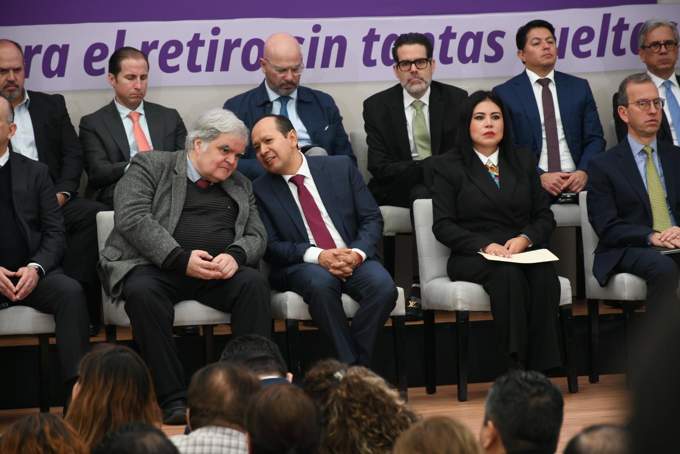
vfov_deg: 6.5
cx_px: 340
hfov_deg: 9.8
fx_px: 3966
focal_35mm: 210
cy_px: 227
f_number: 5.6
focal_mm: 140
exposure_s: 1/100
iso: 500
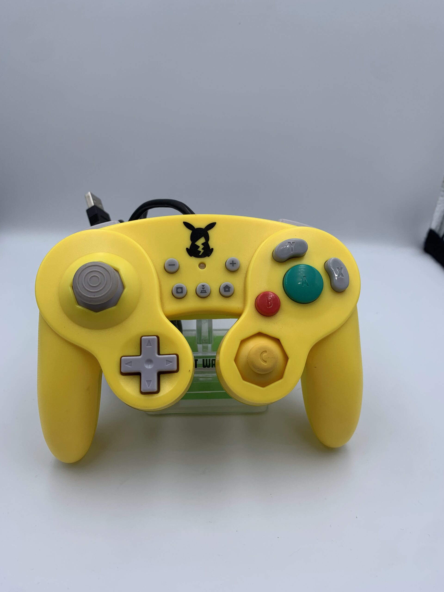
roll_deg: -0.4
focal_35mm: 26
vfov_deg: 67.3
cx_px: 222
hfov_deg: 53.1
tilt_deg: -30.5
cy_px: 296
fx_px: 445
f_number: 1.8
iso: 25
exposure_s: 1/429
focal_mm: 4.25
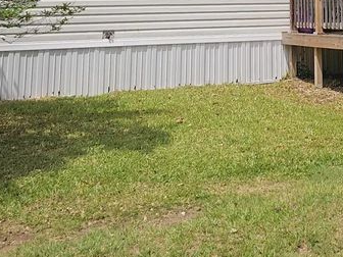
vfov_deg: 18.6
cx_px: 318
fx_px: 694
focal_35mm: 70
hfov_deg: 26.7
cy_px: -128
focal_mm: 6.3
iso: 10
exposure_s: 1/934
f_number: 1.7
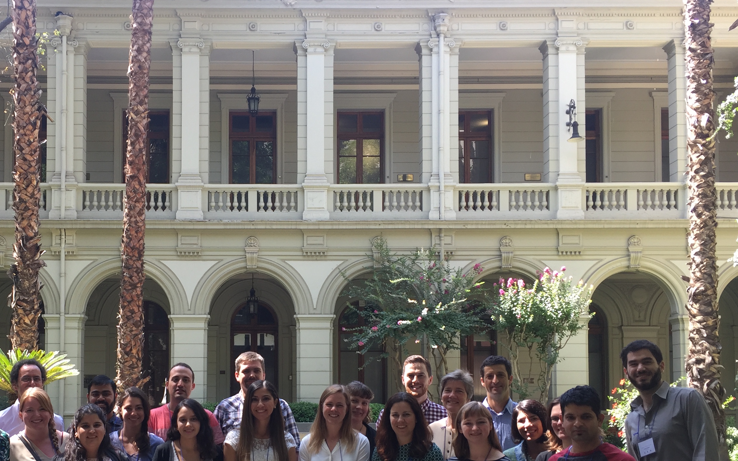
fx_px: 885
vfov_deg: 28.7
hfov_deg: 44.7
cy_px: 357
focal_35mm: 44
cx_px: 255
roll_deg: -0.3
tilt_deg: +2.4
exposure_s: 1/105
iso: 32
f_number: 2.2
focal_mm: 4.15
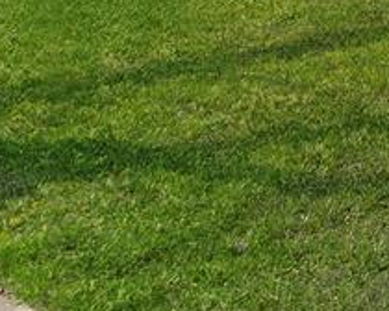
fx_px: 1116
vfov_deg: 13.7
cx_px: 937
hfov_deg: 13.9
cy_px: -294
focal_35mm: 97
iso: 100
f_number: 8
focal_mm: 21.2
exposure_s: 1/1000
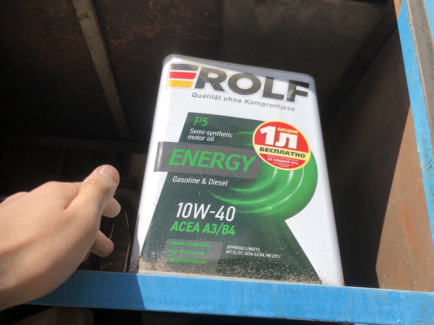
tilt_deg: +24.4
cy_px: 162
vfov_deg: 49.7
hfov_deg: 63.4
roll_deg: -2.6
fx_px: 351
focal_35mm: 28
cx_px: 217
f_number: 1.8
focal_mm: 4
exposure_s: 1/1946
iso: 20
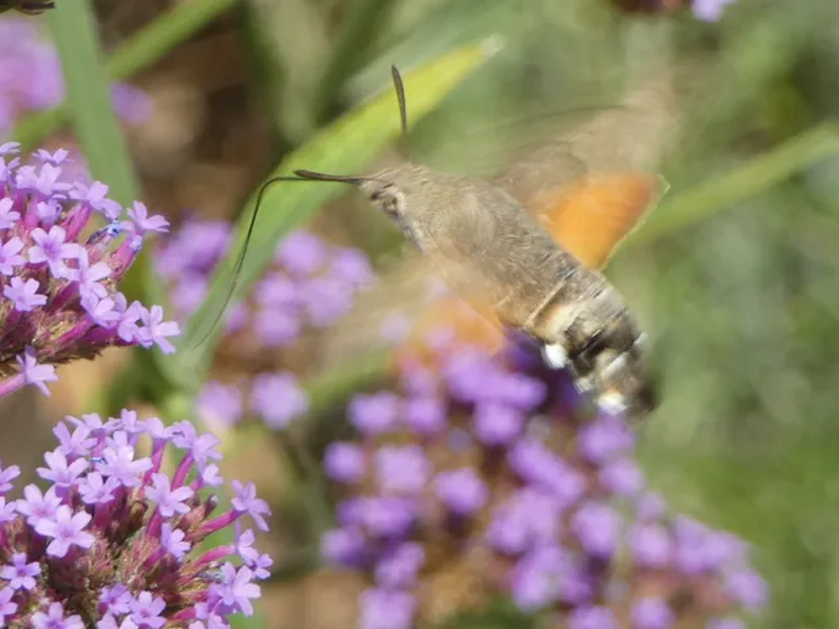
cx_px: 420
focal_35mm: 282
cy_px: 314
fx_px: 6835
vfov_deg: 5.3
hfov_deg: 7.0
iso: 80
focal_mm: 50.6
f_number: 5.5
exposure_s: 1/125
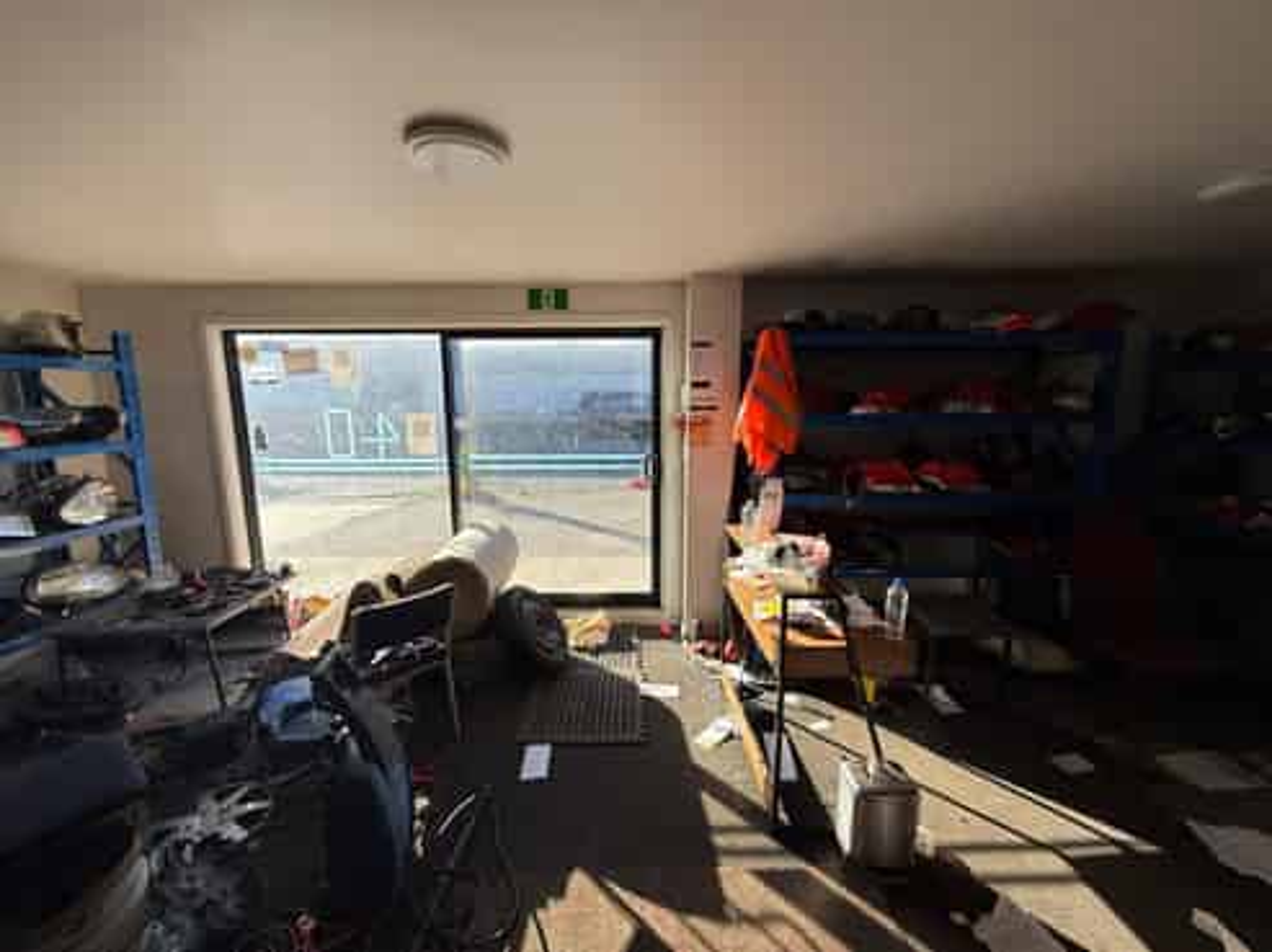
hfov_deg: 102.1
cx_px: 636
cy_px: 476
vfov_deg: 85.6
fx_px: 514
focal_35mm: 14
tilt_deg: -8.9
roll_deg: +0.2
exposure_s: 1/256
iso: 50
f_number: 2.2
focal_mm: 2.22
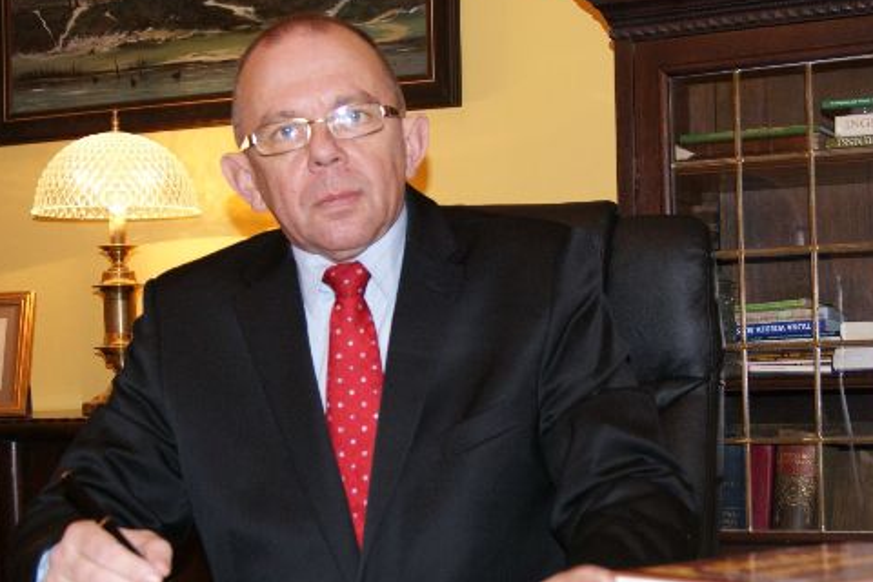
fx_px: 1455
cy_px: 361
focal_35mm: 60
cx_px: 484
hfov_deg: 33.4
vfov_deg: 22.6
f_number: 4.5
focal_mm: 30
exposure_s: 1/60
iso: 400
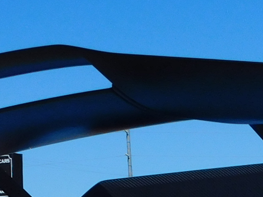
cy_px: 369
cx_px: 385
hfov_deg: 9.7
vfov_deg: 7.3
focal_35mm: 198
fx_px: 1504
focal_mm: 6.3
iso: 125
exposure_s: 1/800
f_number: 7
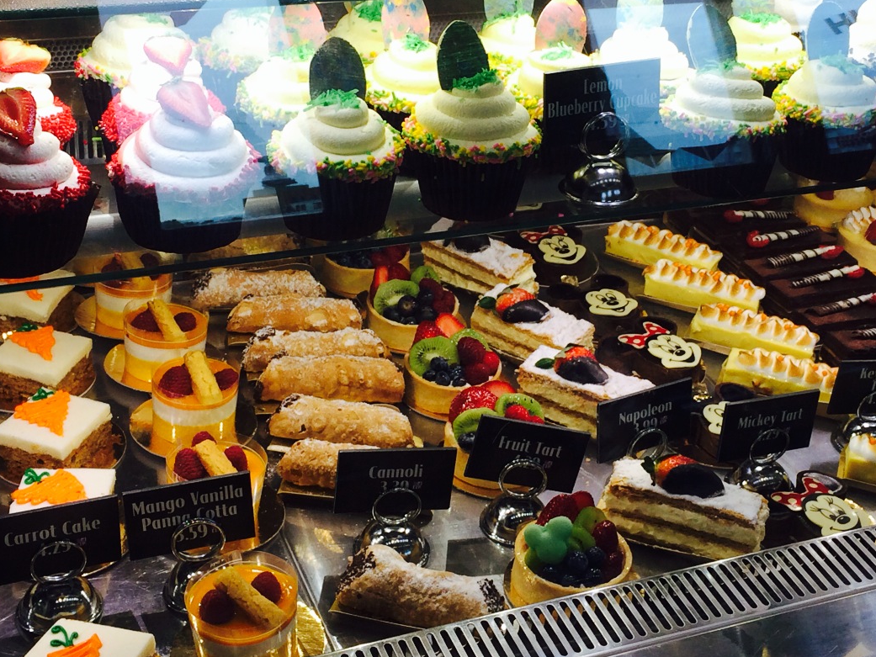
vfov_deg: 24.7
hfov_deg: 32.7
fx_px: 1493
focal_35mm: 59
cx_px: 488
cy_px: 210
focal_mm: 4.12
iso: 64
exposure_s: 1/120
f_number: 2.2
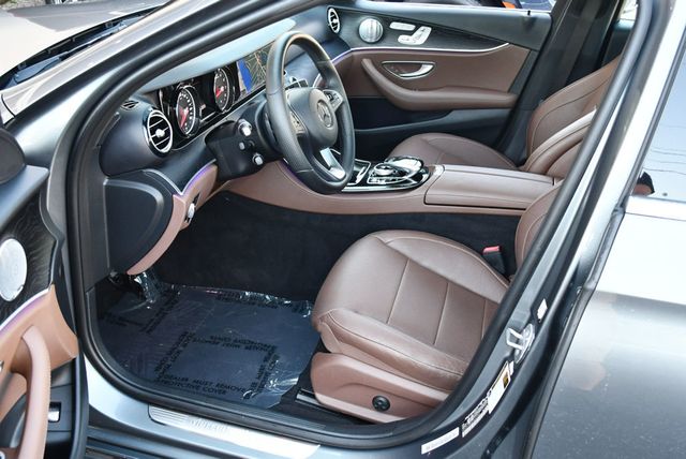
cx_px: 343
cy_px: 230
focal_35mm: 36
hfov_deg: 53.1
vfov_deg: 36.9
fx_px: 687
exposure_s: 1/125
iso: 800
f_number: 3.5
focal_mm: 18
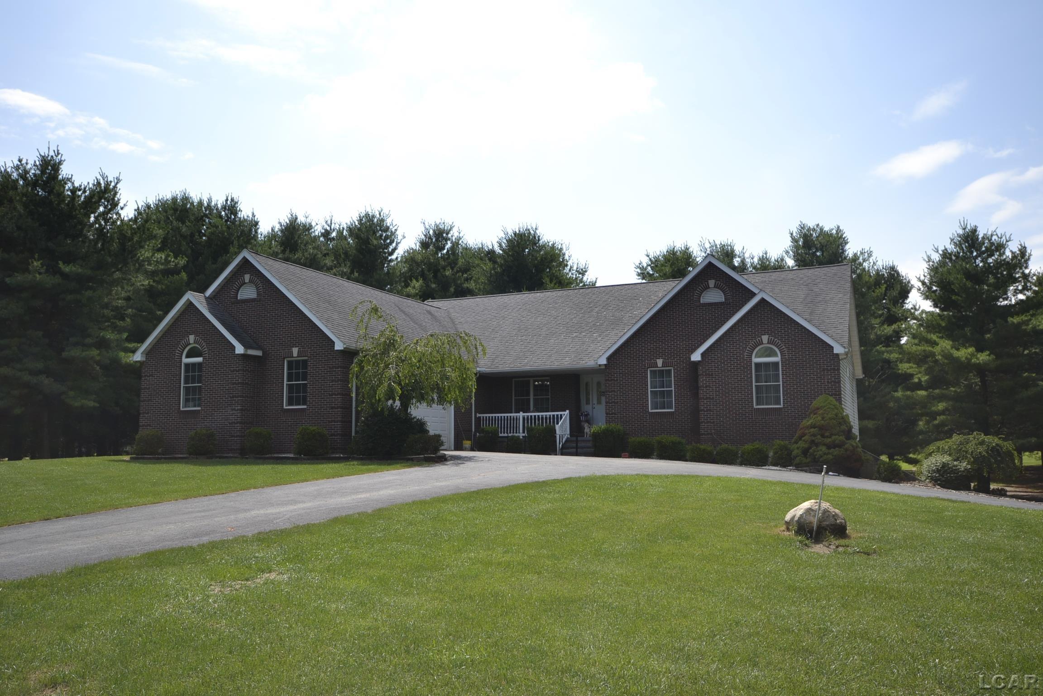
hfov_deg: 61.9
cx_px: 522
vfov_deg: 43.6
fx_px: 869
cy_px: 348
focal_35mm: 30
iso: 100
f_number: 7.1
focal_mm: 20
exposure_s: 1/200
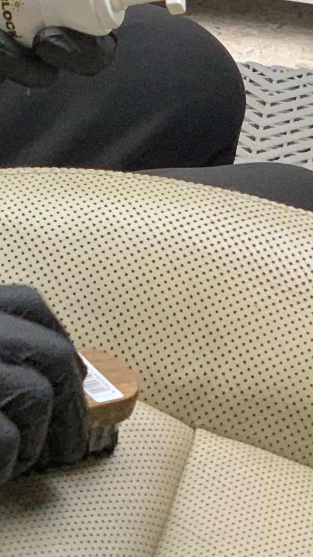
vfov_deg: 9.5
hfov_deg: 5.4
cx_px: -33
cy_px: -180
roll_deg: -3.4
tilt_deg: -20.3
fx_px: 3290
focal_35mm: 223
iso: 160
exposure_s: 1/60
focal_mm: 6
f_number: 2.4
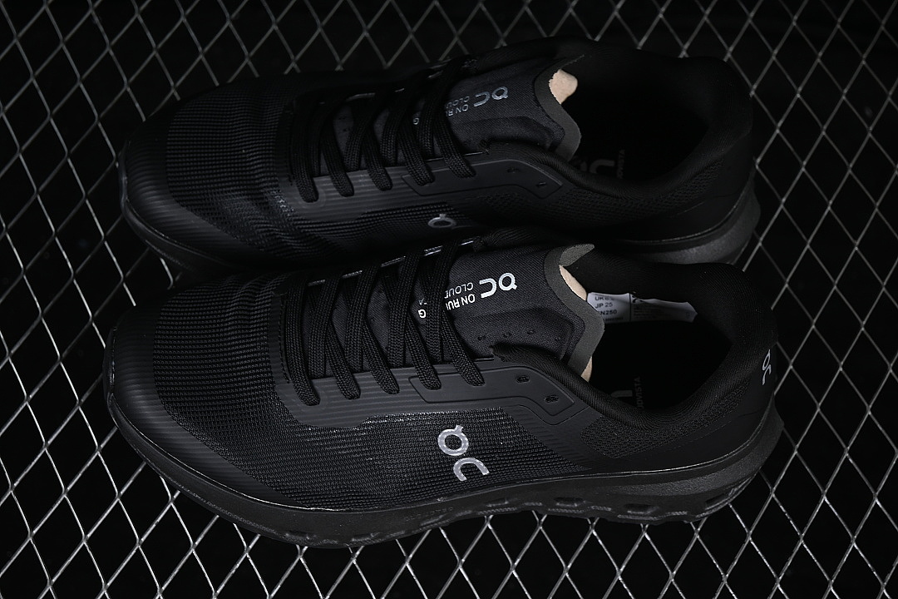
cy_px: 300
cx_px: 449
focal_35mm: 75
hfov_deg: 27.0
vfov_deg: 18.2
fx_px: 1871
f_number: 6.3
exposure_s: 1/50
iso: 160
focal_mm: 50
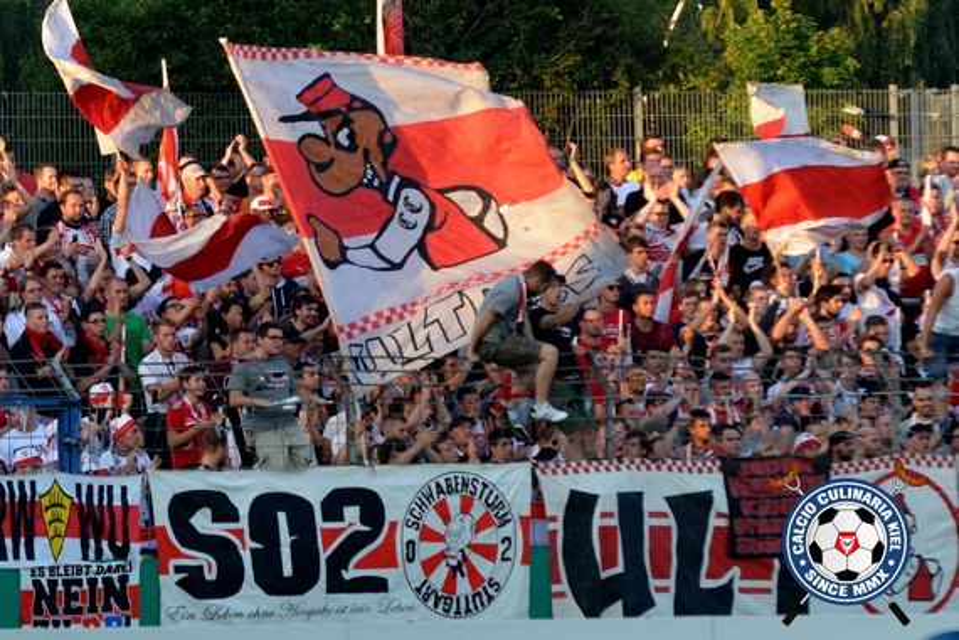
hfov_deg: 10.5
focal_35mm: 195
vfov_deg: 7.0
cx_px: 480
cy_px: 320
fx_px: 5194
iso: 720
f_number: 4
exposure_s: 1/1000
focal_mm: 130
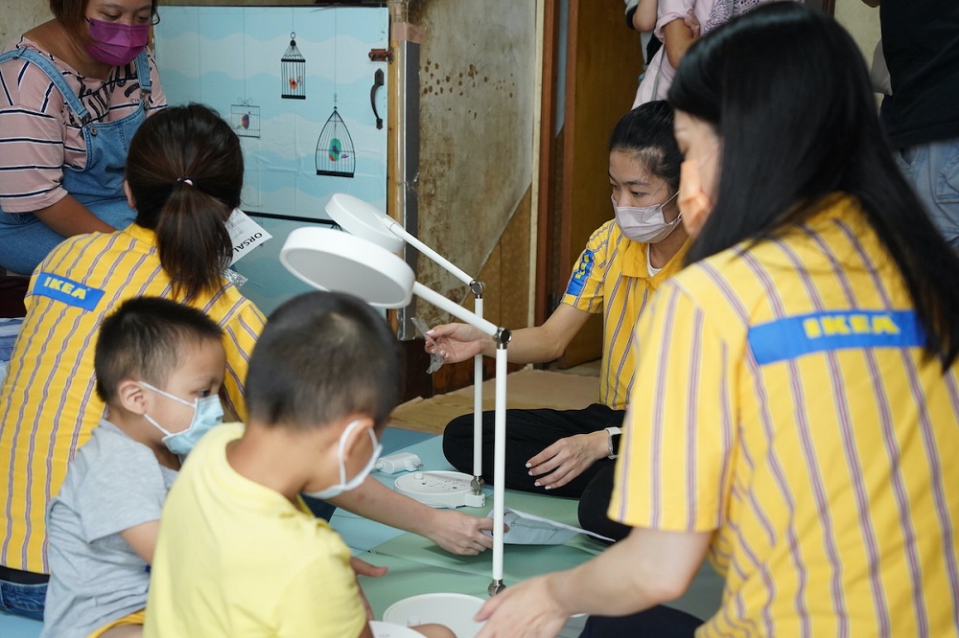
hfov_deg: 42.8
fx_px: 1225
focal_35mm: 46
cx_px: 480
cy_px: 319
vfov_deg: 29.2
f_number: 4
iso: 2500
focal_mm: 46
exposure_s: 1/125
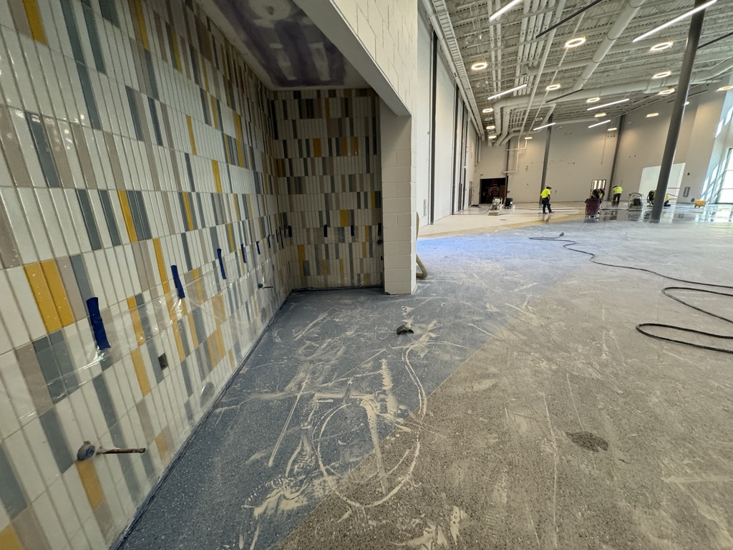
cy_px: 275
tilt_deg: -14.6
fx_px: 296
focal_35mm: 14
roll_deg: -0.2
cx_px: 366
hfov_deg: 102.1
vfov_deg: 85.7
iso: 250
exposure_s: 1/120
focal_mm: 2.22
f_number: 2.2
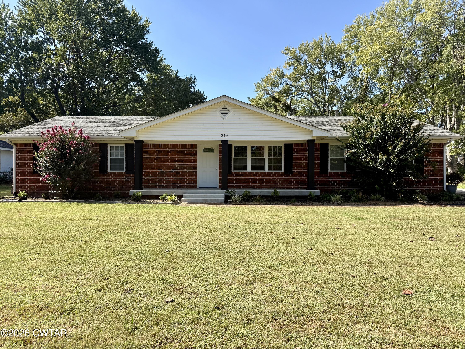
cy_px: 174
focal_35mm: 24
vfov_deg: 56.8
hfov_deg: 71.6
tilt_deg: +0.5
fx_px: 322
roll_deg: -0.8
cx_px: 232
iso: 80
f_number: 1.78
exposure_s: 1/2370
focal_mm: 6.76
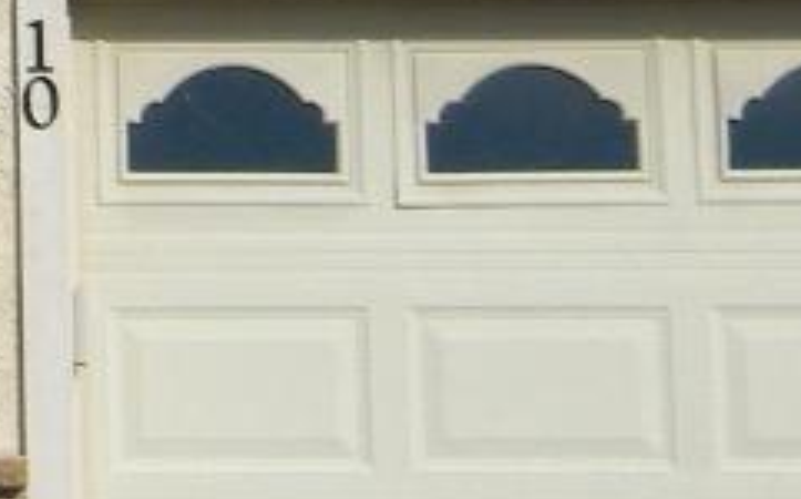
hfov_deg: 6.9
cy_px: -462
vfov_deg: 4.3
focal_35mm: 298
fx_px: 6498
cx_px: -635
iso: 80
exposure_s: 1/292
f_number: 7.8
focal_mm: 8.6
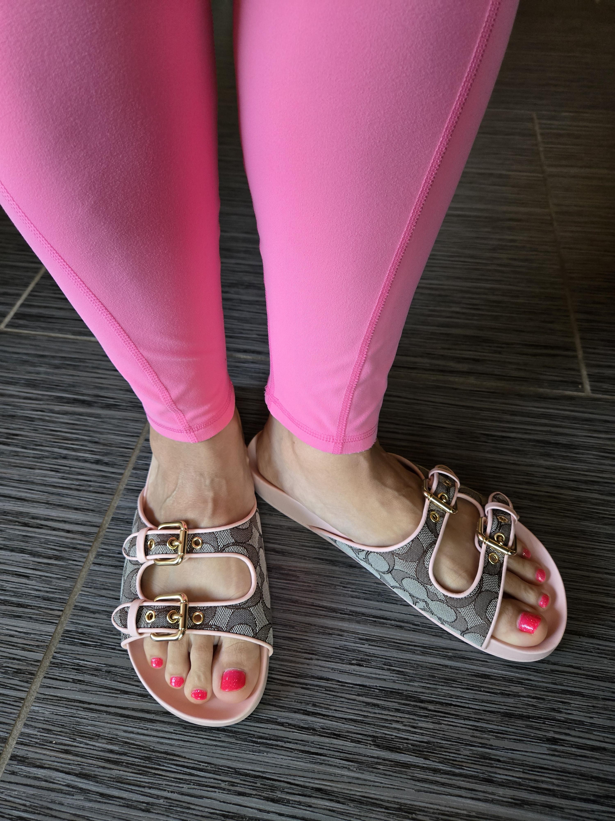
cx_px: 308
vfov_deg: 73.9
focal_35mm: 23
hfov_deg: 58.9
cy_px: 410
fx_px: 545
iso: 500
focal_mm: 5.4
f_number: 1.8
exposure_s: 1/120
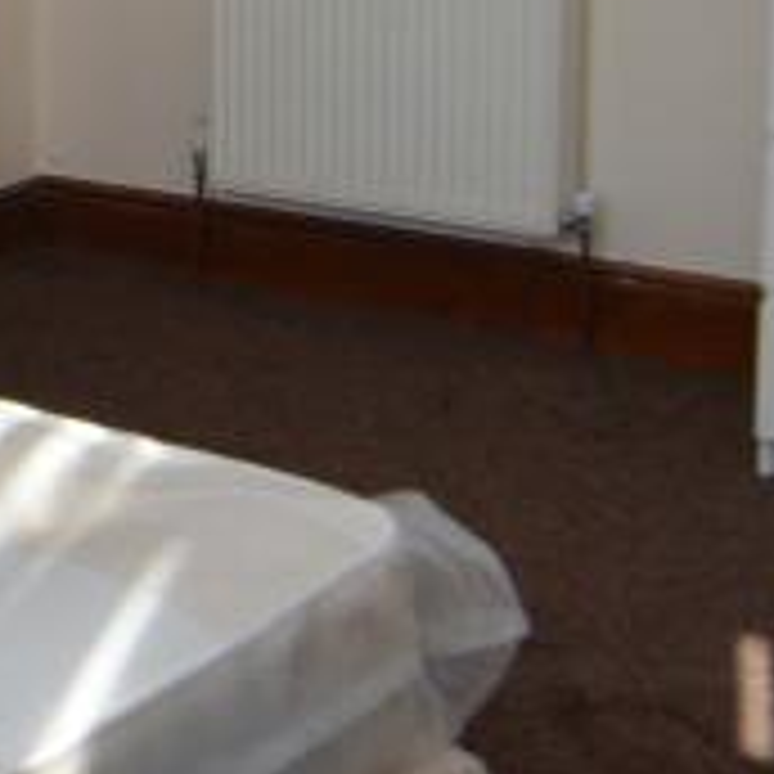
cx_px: 18
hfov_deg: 22.0
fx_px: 1923
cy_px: 94
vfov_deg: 22.3
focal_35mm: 76
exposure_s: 1/180
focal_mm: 10
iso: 200
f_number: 6.7
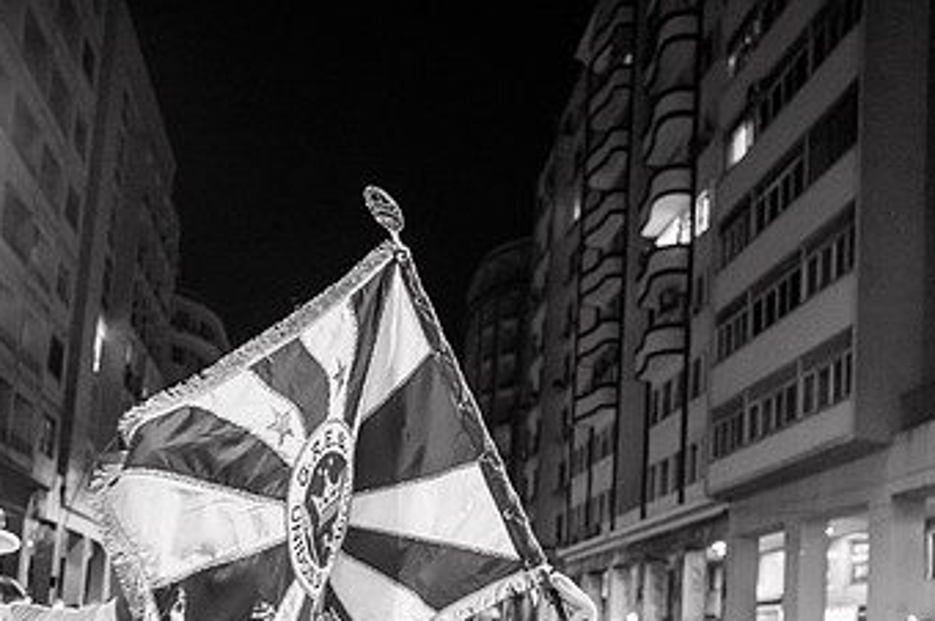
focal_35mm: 41
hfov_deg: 47.1
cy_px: 523
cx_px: 366
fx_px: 1064
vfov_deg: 31.5
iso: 5000
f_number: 2
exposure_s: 1/200
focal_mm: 24
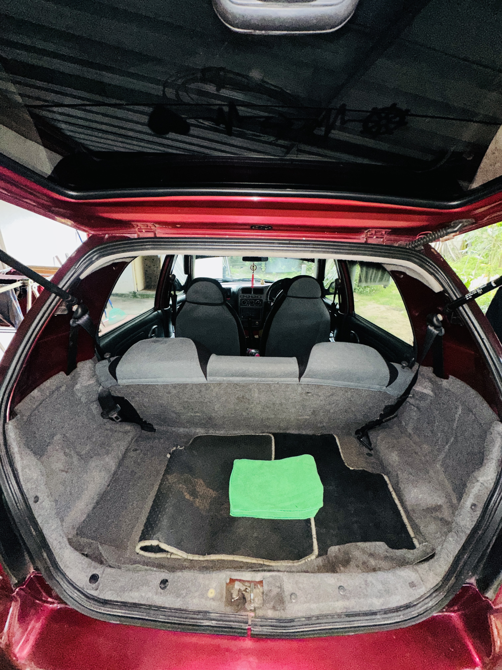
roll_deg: -2.0
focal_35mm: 14
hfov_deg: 85.7
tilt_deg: -19.7
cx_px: 251
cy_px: 335
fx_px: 271
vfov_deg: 102.1
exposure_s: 1/35
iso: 250
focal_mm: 2.22
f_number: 2.2
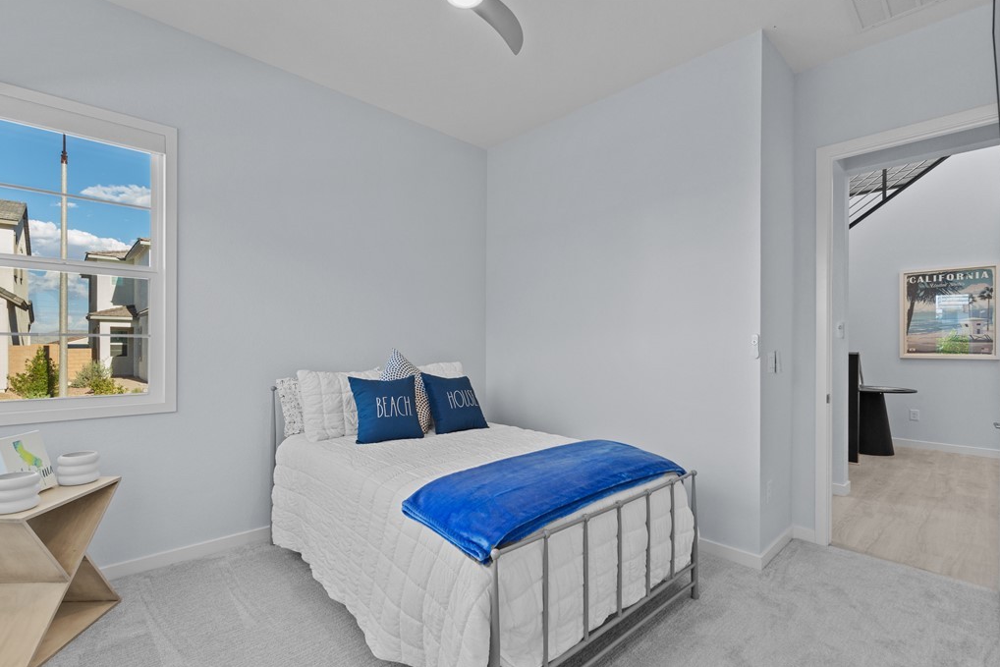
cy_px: 350
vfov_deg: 73.7
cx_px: 471
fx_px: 444
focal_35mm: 16
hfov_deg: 96.6
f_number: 8
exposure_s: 1/15
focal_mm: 10
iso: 400
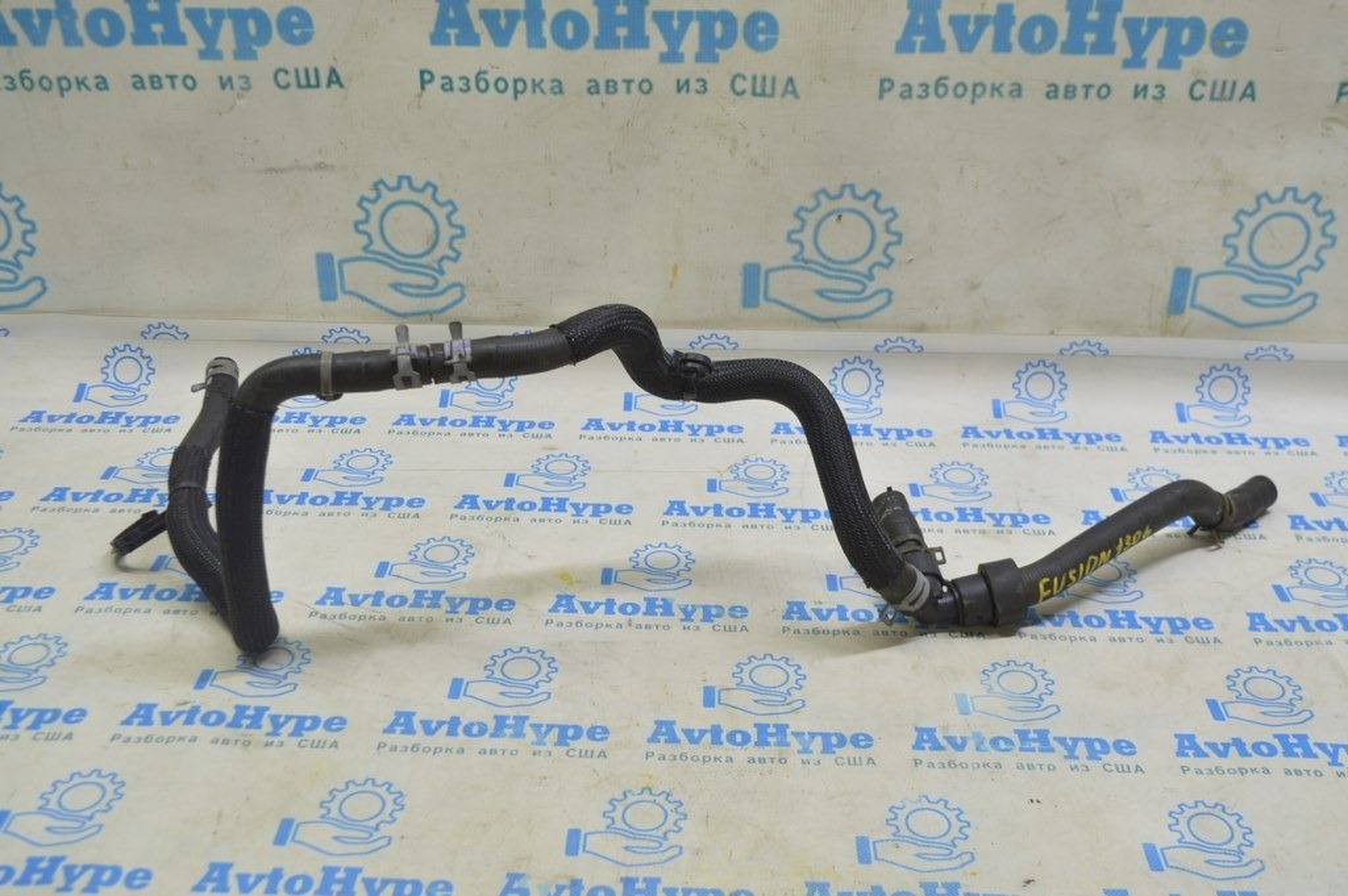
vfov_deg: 34.2
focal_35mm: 39
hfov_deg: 49.6
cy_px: 448
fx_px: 1459
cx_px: 674
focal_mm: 26
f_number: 5.6
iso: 400
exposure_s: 1/25
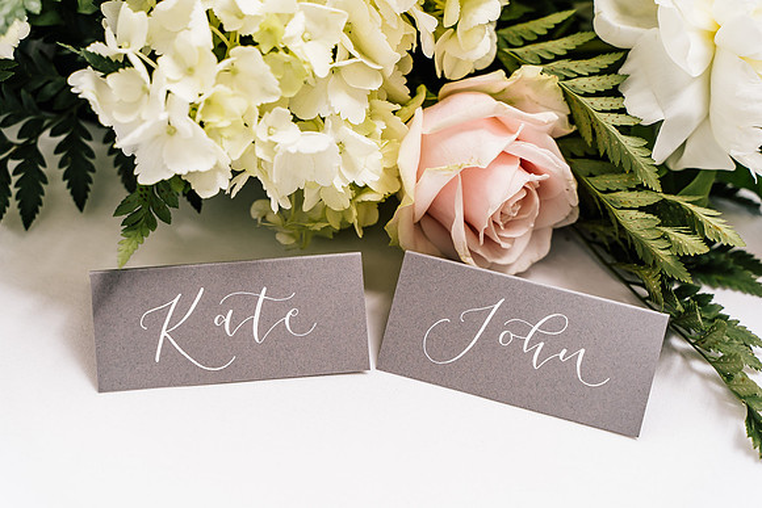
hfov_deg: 27.0
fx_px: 1588
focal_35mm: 75
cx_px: 381
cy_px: 254
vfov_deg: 18.2
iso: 800
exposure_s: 1/200
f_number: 4.5
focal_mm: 75
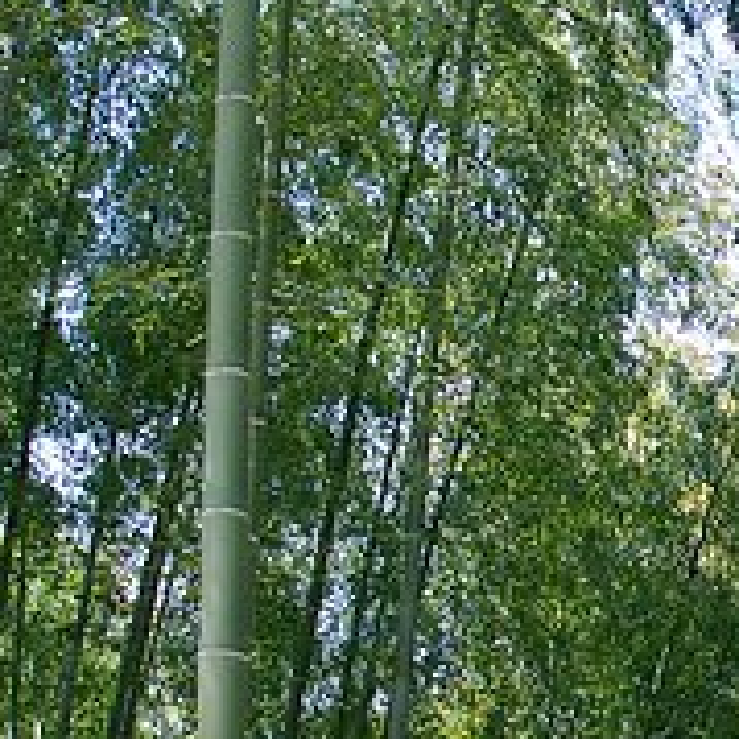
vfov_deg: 14.0
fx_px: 2995
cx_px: 834
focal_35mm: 124
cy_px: 522
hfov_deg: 13.7
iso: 50
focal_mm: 30
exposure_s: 1/50
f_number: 3.2
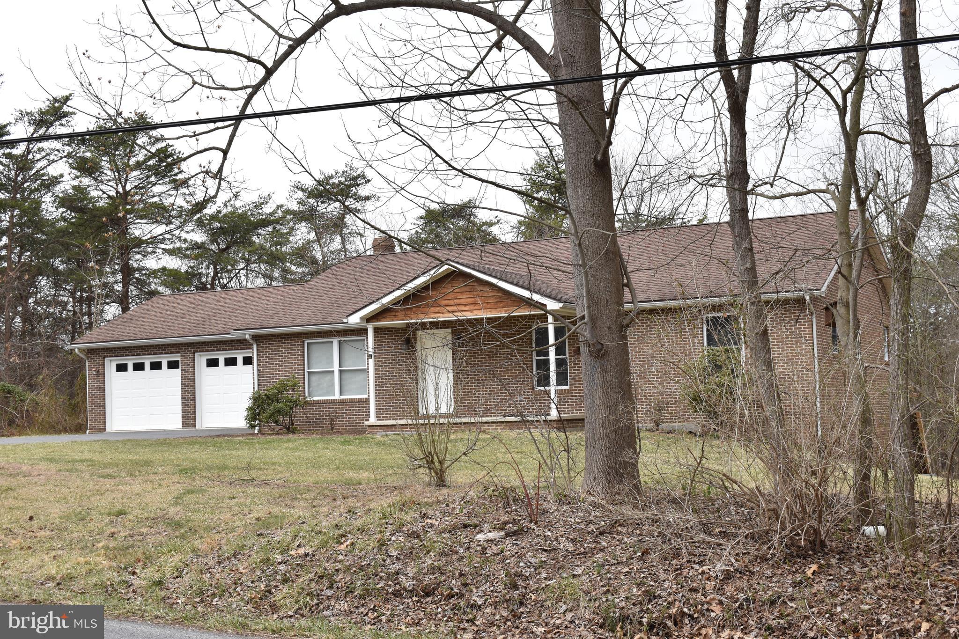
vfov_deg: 26.5
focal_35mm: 51
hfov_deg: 38.9
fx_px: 1358
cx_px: 480
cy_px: 320
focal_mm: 34
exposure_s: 1/200
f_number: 7.1
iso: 100
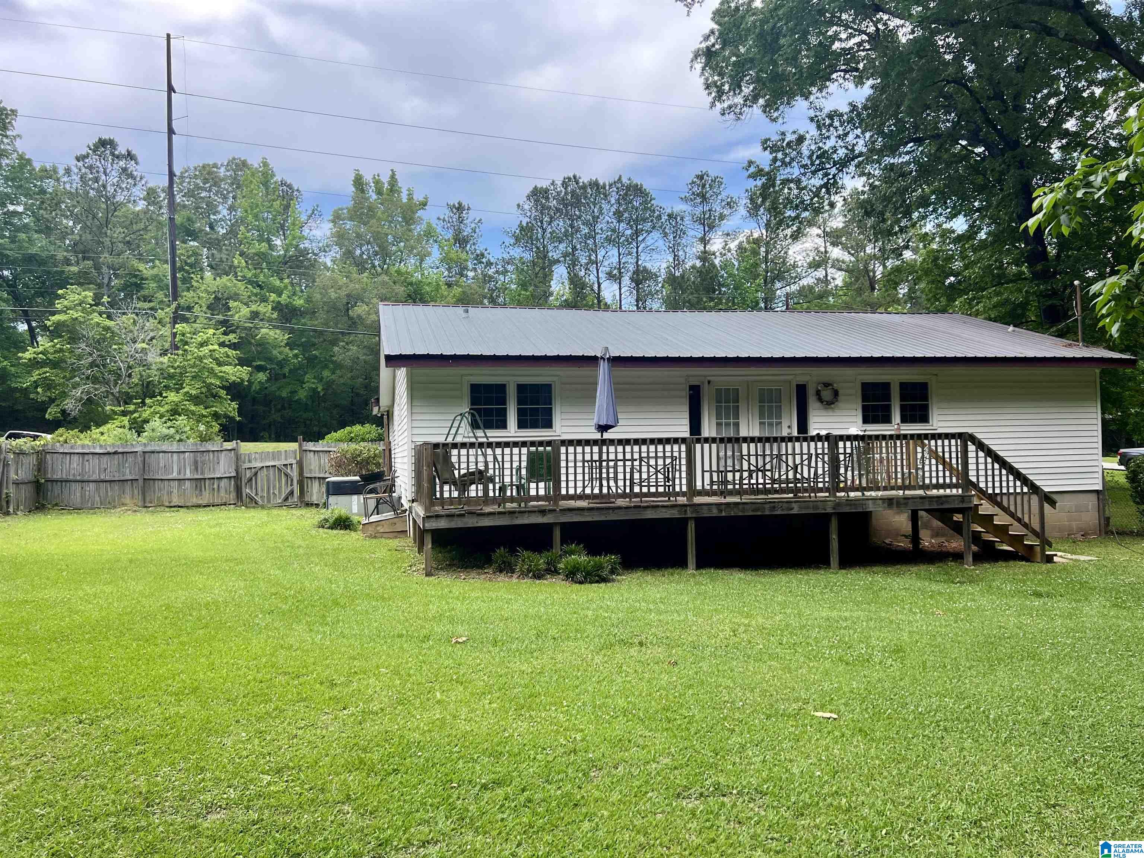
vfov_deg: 53.1
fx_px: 859
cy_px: 429
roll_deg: +1.9
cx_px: 572
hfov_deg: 67.3
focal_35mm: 26
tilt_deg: +3.7
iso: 50
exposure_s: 1/1089
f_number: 1.5
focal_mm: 5.7
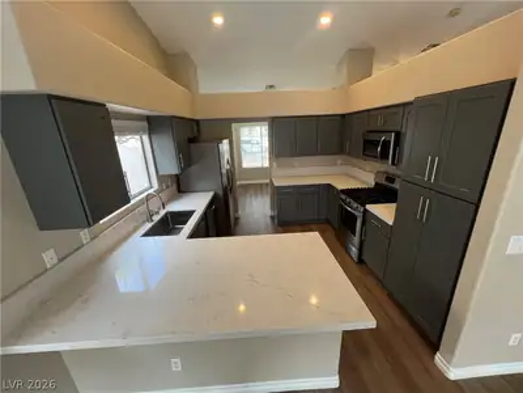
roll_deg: +2.9
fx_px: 196
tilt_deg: -17.8
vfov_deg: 89.9
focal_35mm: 13
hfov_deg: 106.2
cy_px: 196
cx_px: 262
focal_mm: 1.57
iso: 200
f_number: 1.8
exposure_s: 1/120
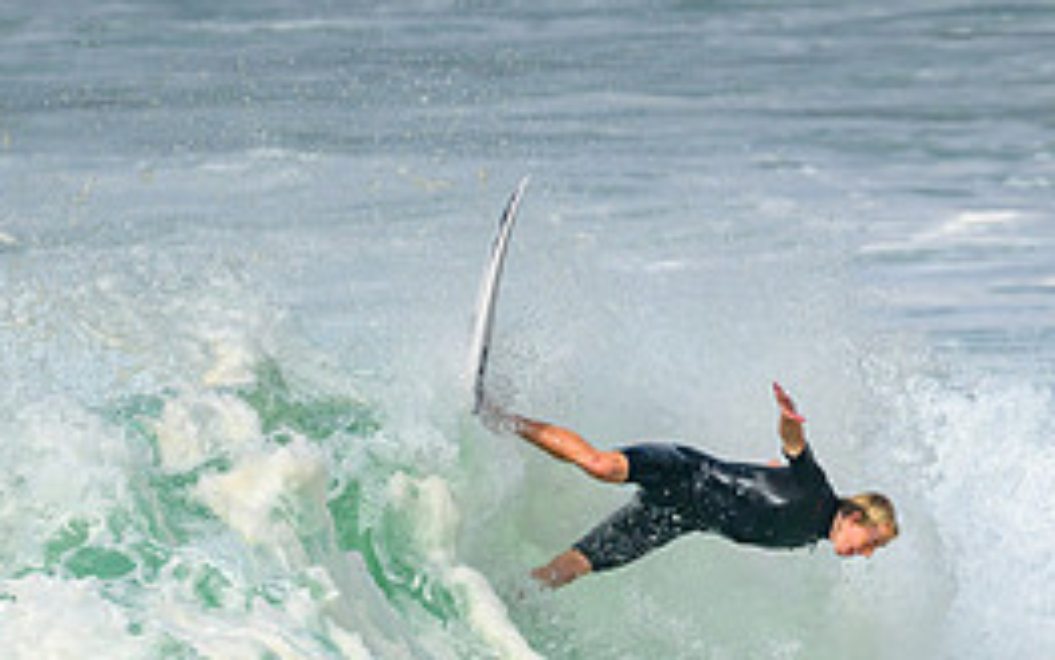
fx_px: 33050
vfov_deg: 1.1
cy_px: 763
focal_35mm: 1149
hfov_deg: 1.8
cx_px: 592
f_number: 10
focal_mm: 510
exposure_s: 1/2500
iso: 450
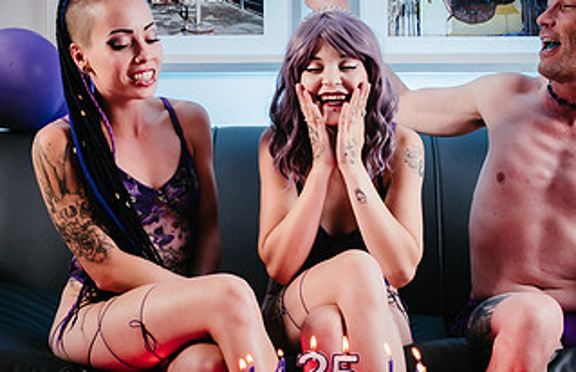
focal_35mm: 61
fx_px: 967
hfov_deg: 33.2
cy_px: 212
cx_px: 302
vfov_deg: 21.8
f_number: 3.5
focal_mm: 16
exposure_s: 1/160
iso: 200
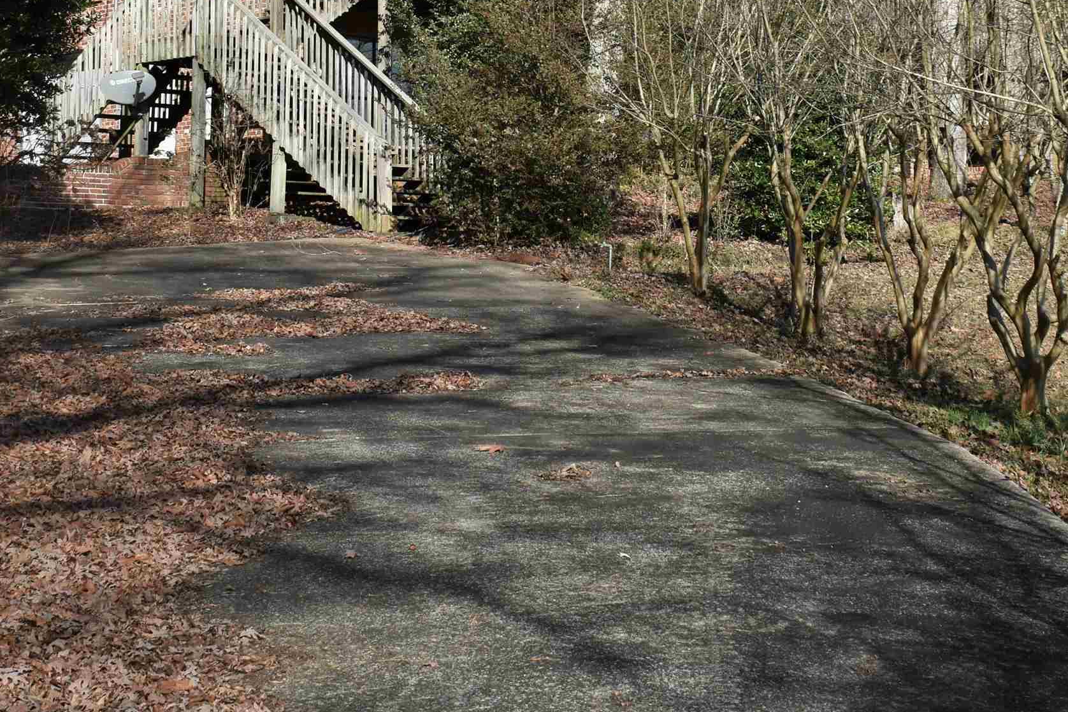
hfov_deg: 30.5
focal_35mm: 66
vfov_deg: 20.3
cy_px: 94
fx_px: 1958
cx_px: 520
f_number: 8
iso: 100
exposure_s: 1/250
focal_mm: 24
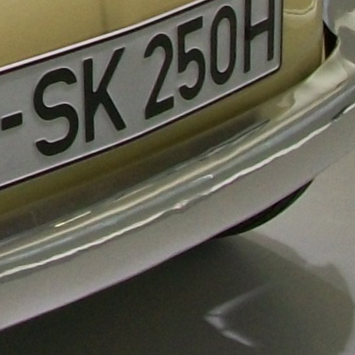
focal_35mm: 200
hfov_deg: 8.3
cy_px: -230
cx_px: -393
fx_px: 2321
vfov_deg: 8.5
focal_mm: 5.7
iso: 80
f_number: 2.9
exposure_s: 1/100
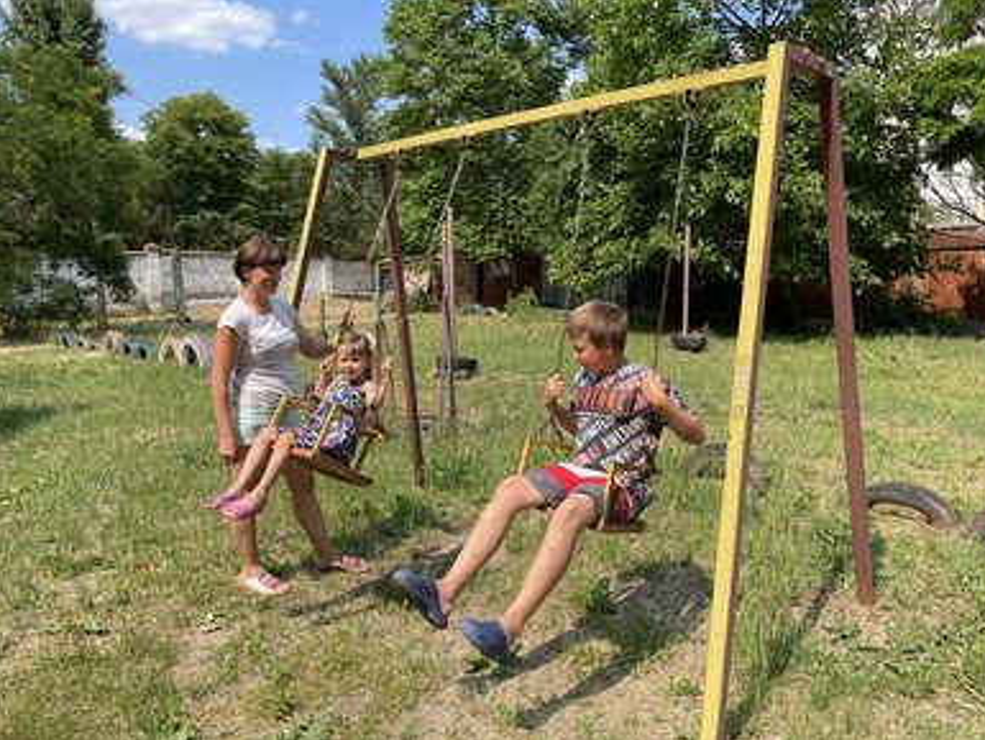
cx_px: 504
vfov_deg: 51.4
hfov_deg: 65.3
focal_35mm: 27
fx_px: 769
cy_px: 361
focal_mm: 4.2
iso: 32
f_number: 1.6
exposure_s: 1/1984
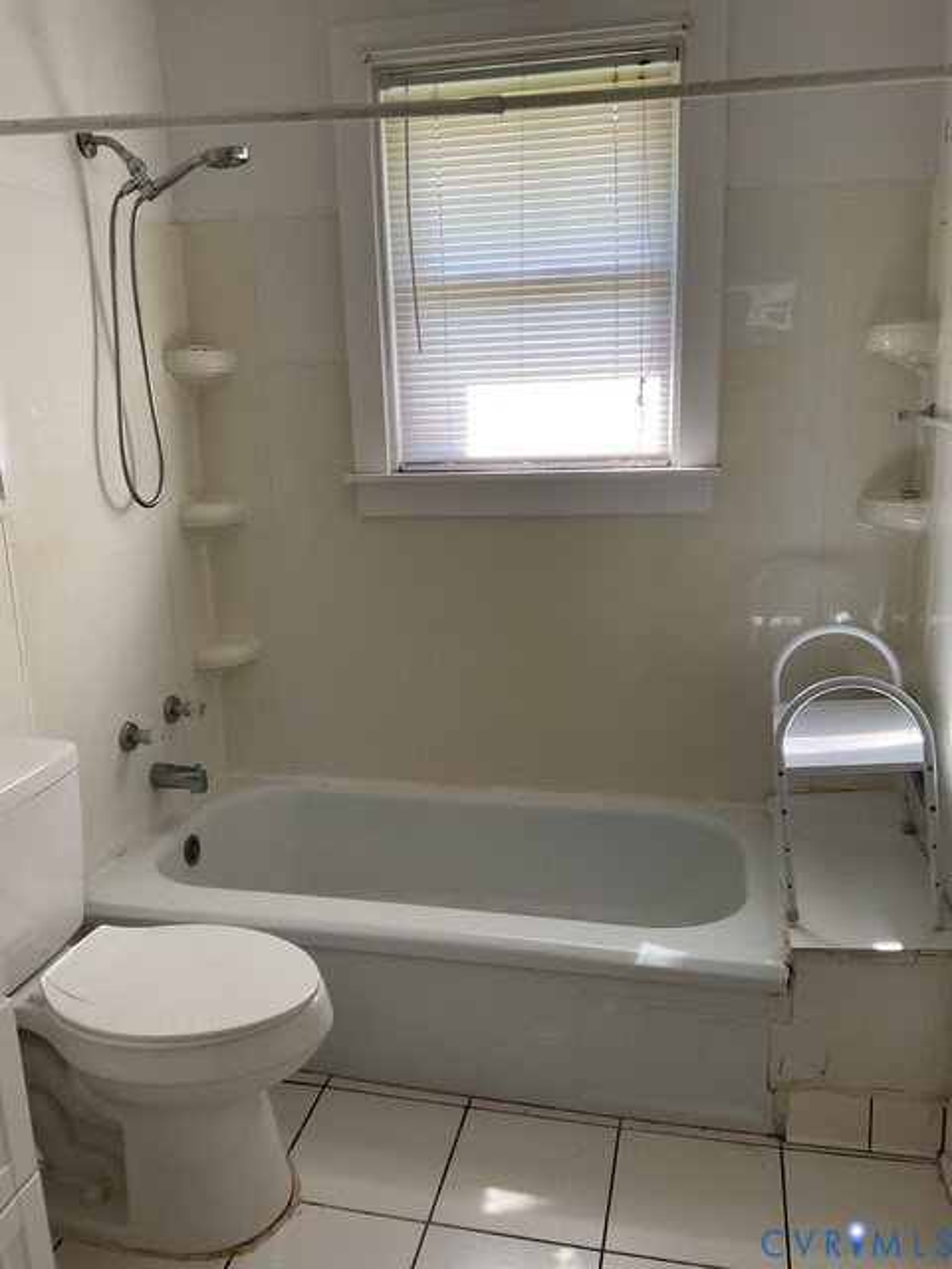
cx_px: 476
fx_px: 1063
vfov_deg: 61.7
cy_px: 634
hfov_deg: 48.2
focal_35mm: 29
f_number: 1.8
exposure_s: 1/60
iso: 64
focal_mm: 3
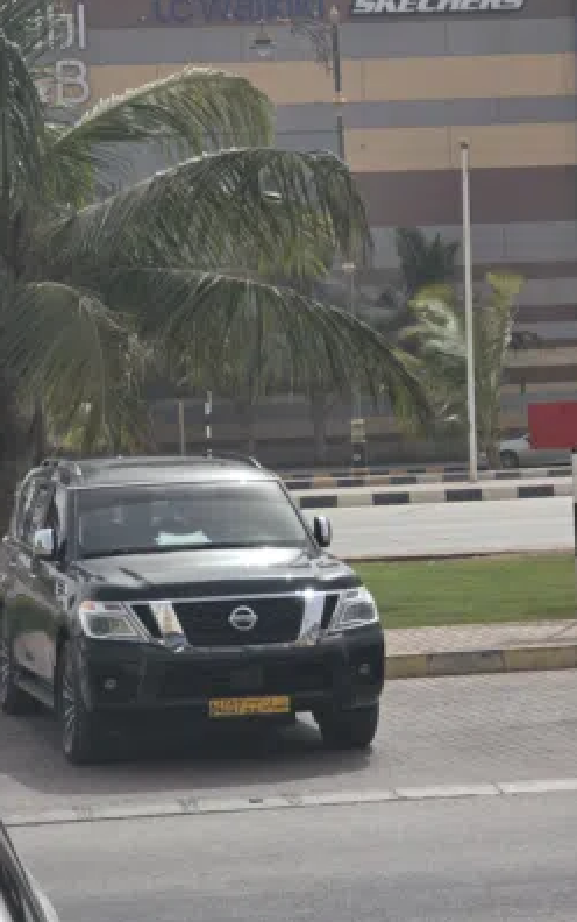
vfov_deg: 17.0
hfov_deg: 10.7
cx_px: 235
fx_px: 3090
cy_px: 461
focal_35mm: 123
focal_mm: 18.6
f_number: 3.4
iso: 64
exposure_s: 1/1576
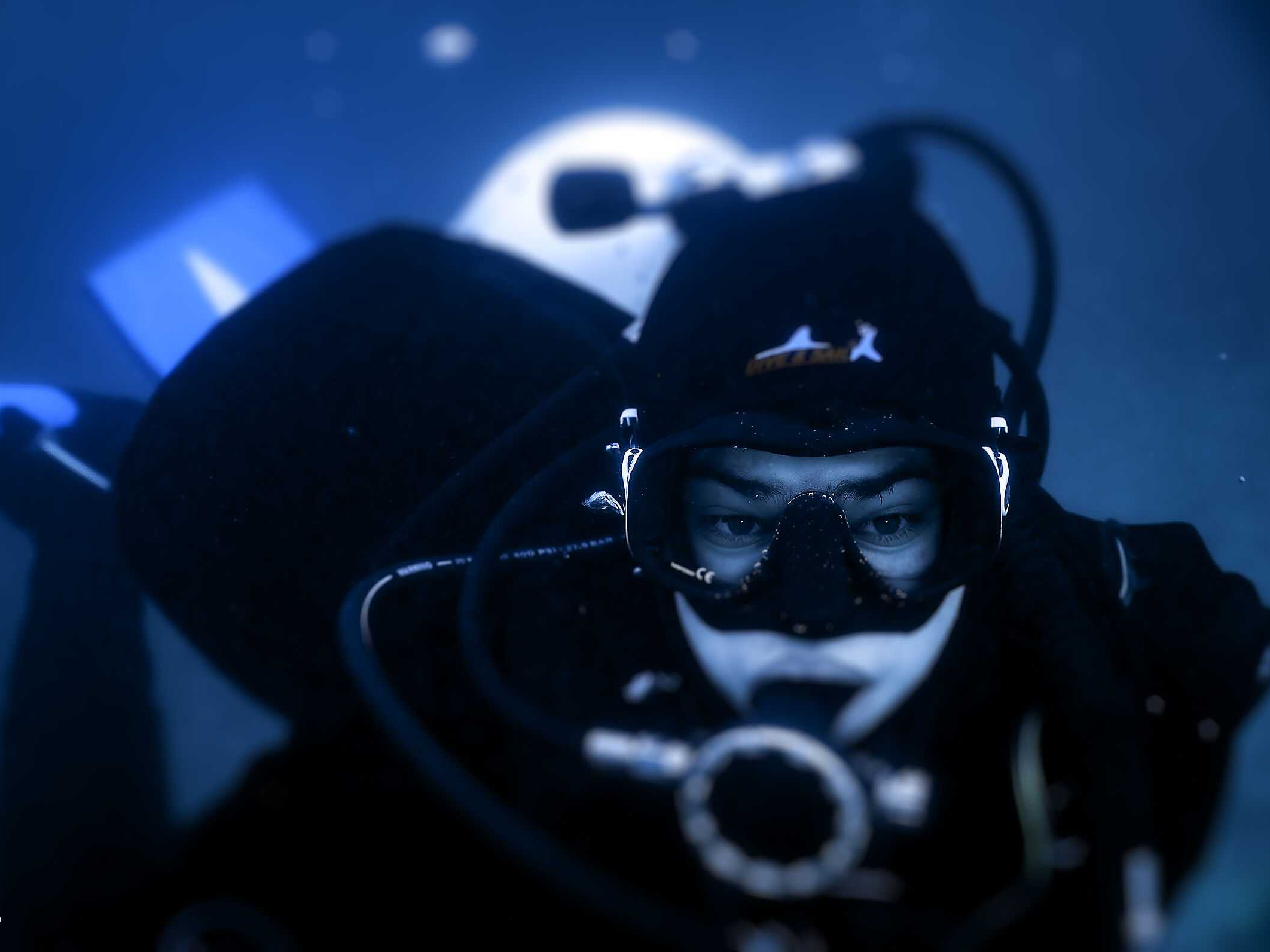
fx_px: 2788
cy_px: 475
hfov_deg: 25.6
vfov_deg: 19.4
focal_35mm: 76
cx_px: 570
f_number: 4
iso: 560
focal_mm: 70
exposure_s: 1/125
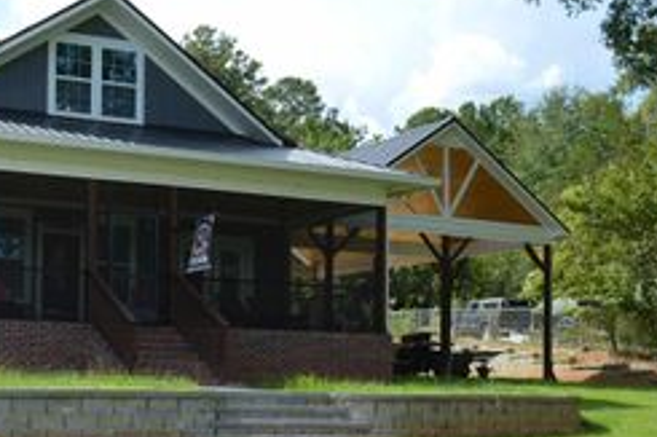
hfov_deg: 34.4
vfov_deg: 24.1
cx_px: 75
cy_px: 359
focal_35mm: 55
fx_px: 1003
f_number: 7.1
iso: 100
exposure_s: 1/200
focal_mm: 18
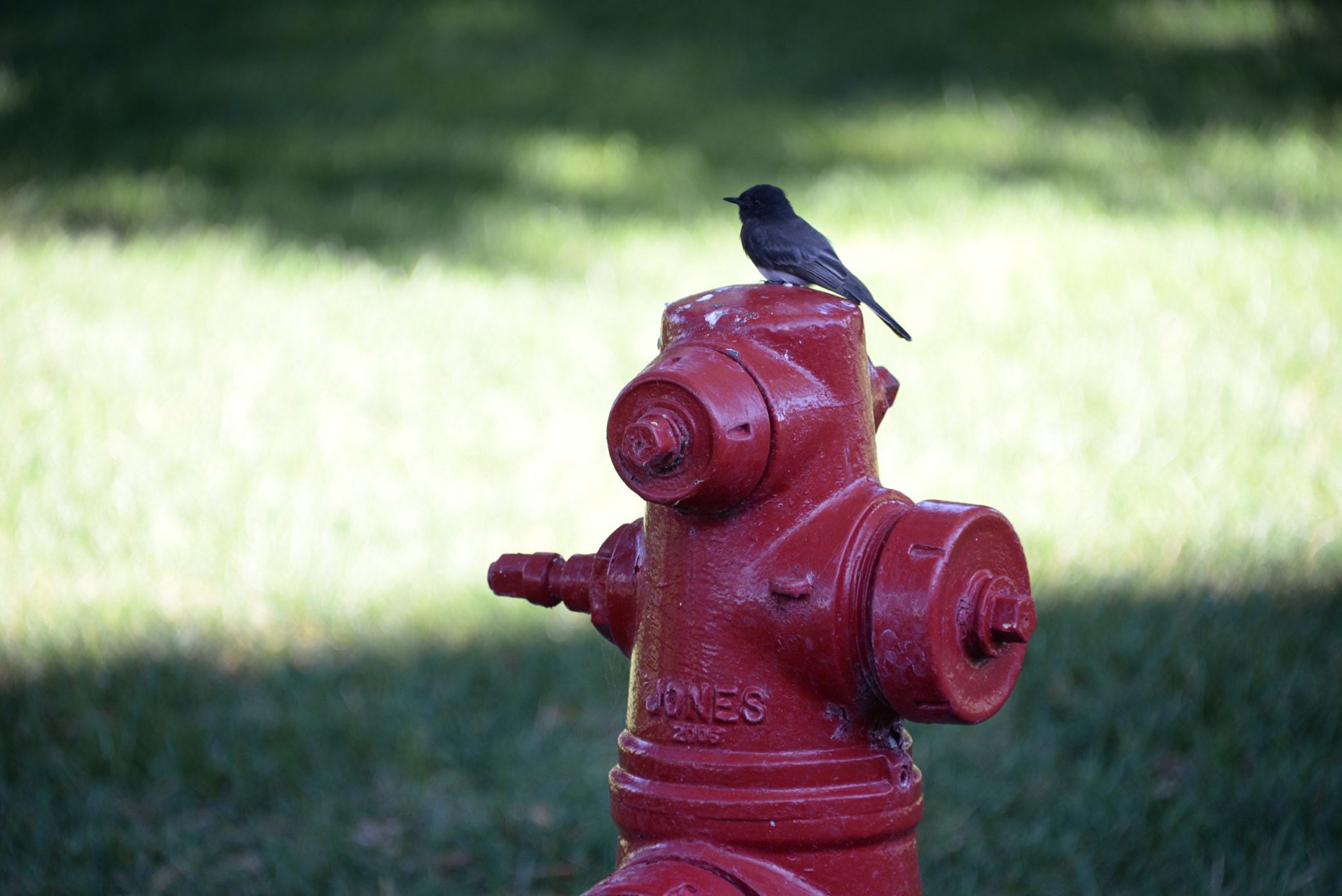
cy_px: 448
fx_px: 11187
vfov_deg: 4.6
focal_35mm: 300
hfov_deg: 6.9
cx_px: 671
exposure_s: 1/60
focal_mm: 300
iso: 200
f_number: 5.6
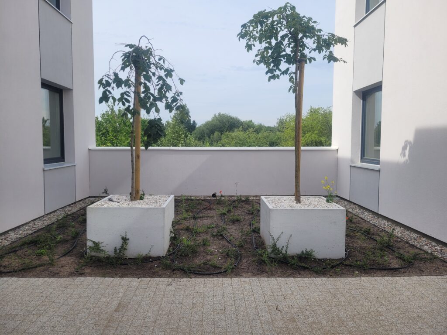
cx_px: 224
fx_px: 336
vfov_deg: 53.1
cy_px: 168
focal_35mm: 26
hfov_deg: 67.3
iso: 40
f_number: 1.8
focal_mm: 5.4
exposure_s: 1/1910
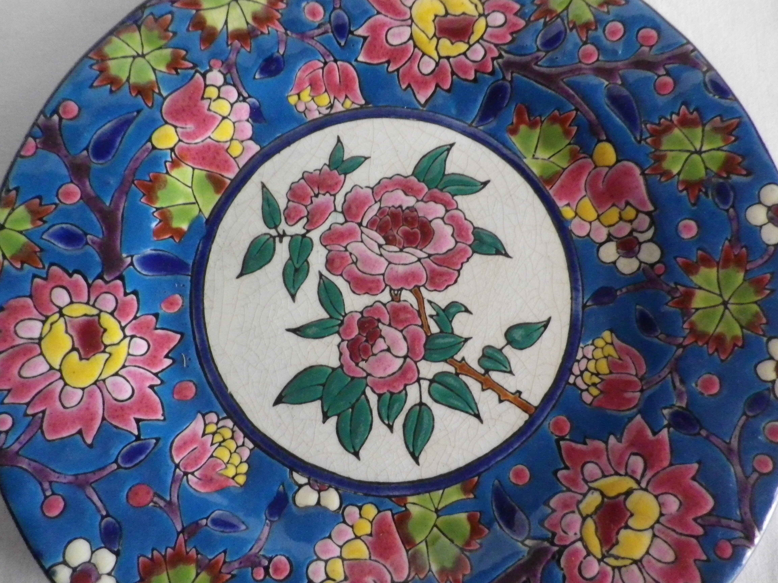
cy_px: 292
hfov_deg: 69.4
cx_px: 389
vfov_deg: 54.9
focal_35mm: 25
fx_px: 562
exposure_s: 1/15
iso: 640
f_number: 3.5
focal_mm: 4.5
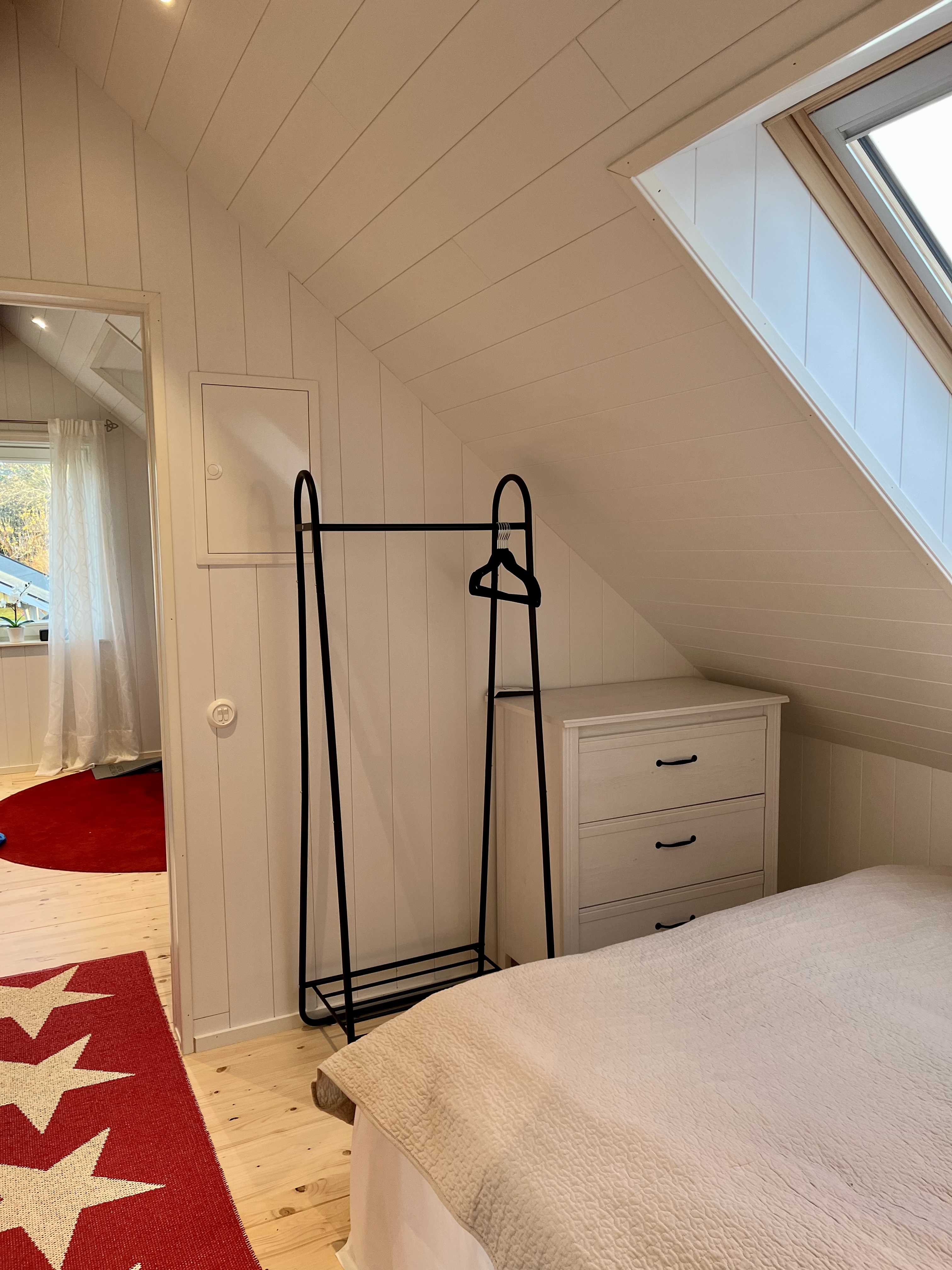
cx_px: 476
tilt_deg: -6.6
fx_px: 953
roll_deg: +0.6
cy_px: 635
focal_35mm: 26
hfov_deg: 53.1
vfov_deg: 67.3
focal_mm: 5.1
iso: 80
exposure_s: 1/100
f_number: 1.6
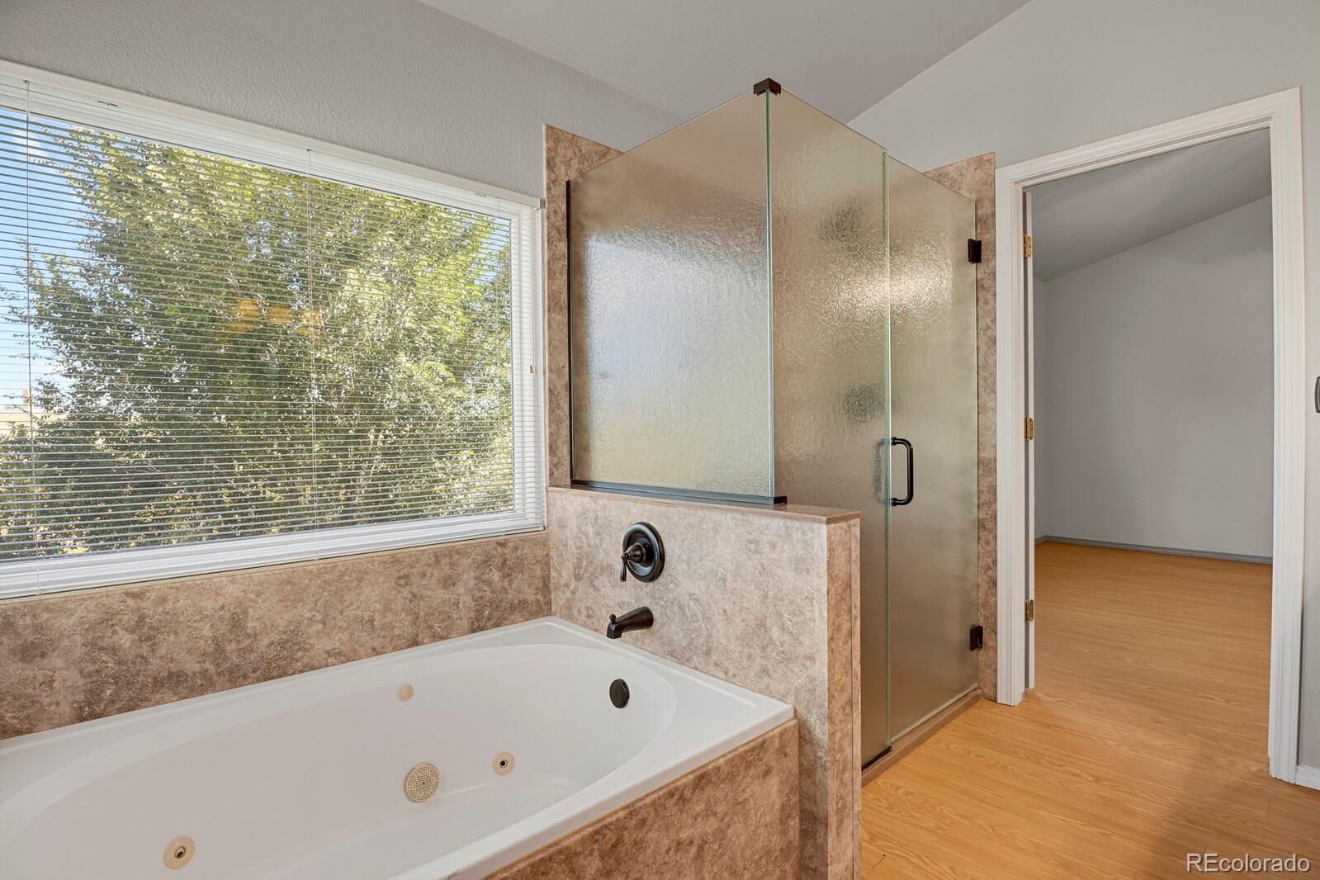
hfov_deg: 93.3
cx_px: 660
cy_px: 440
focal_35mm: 17
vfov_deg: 70.4
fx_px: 623
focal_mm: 17
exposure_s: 1/2.5
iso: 250
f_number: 6.3
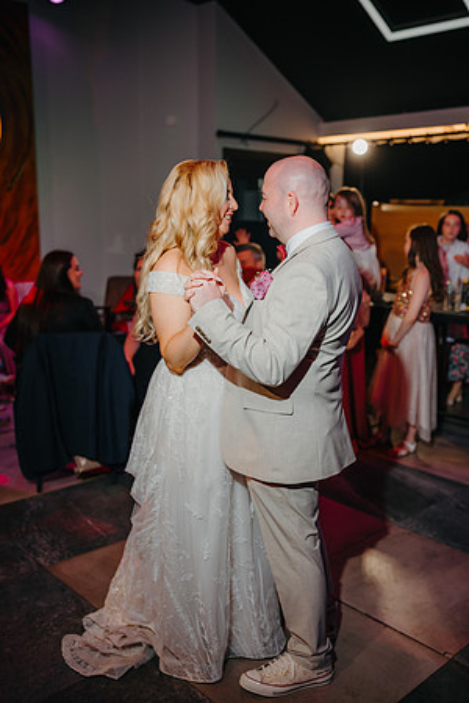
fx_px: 684
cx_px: 234
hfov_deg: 37.9
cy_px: 352
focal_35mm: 35
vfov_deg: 54.4
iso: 200
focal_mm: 35
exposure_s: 1/200
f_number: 2
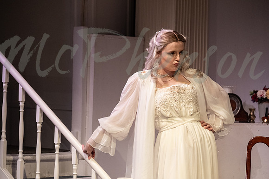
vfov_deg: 9.3
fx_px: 1099
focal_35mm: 147
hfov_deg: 14.0
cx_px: 134
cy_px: 90
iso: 2000
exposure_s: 1/250
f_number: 3.2
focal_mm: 98.2
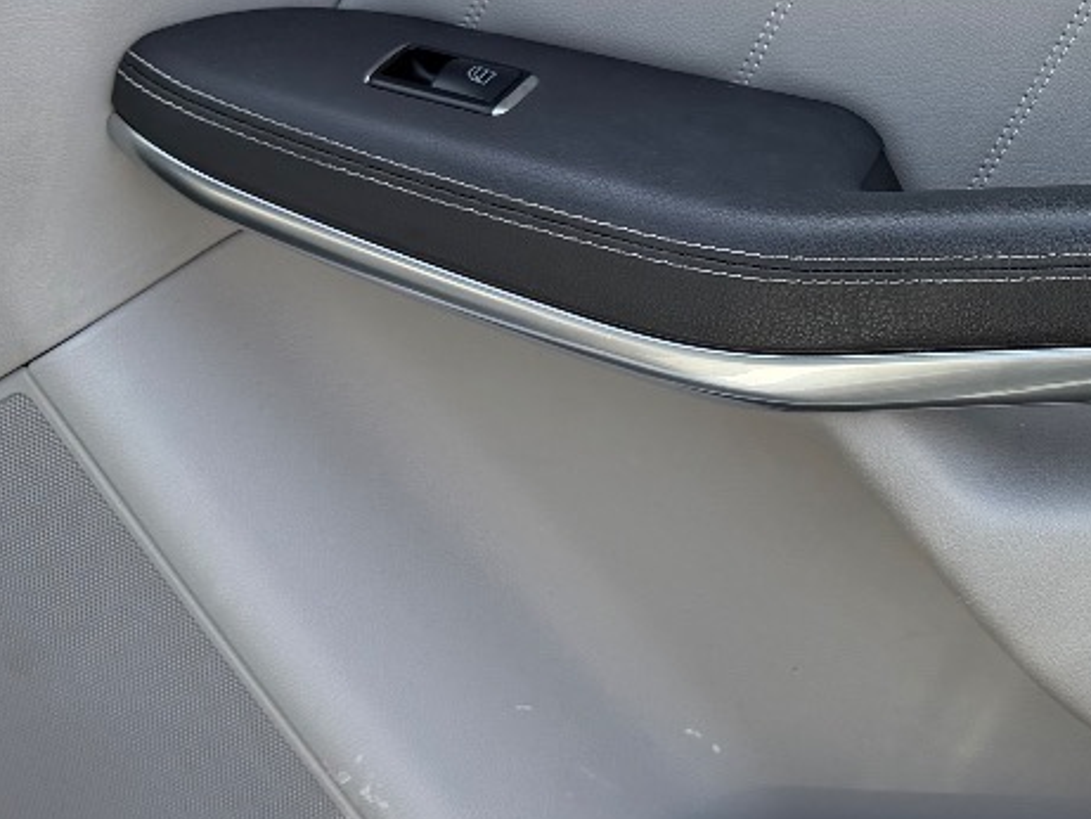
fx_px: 2364
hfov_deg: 24.2
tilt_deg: -28.4
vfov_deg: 19.5
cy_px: 218
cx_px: 1221
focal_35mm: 75
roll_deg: -1.8
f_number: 1.78
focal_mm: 6.76
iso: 100
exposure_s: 1/1060
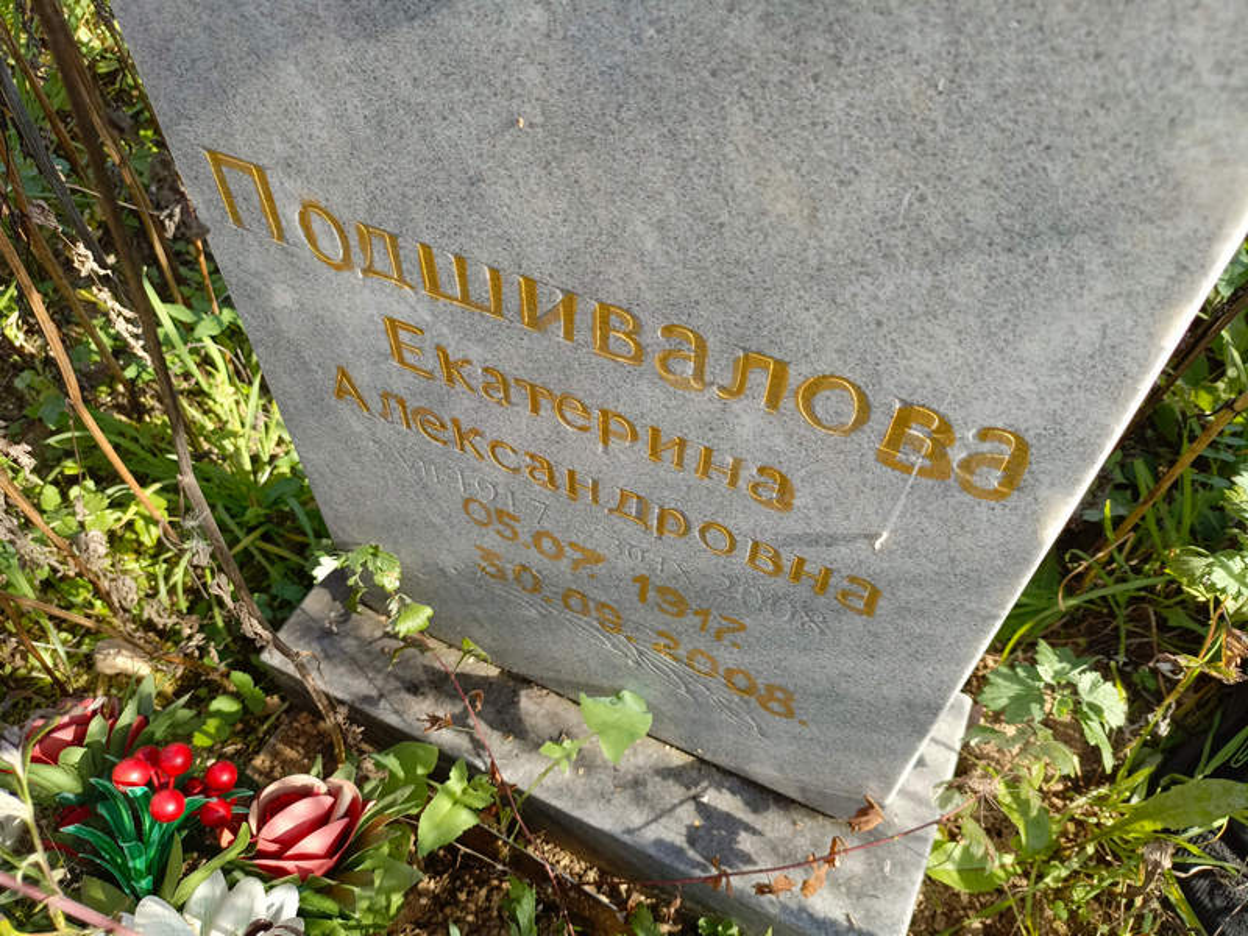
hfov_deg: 69.4
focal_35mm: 25
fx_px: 901
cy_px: 468
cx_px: 624
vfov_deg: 54.9
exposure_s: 1/235
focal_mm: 4.76
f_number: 1.69
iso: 112
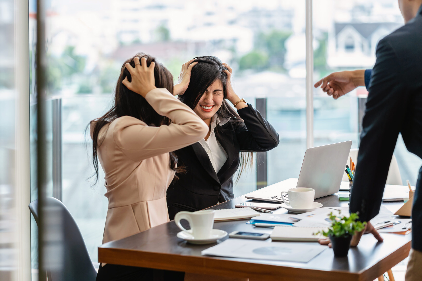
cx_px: 211
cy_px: 140
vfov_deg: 16.1
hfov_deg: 23.9
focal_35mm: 85
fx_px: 996
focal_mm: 85
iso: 400
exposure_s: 1/125
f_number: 2.5
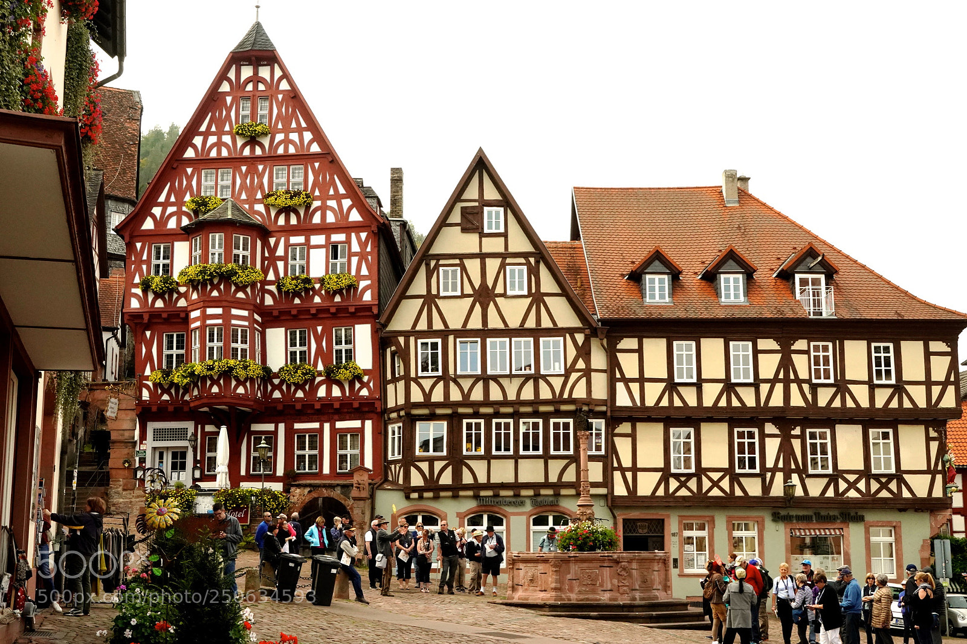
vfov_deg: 31.2
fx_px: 1155
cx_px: 484
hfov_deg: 45.4
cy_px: 322
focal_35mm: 43
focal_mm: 43
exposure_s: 1/250
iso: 2500
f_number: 14
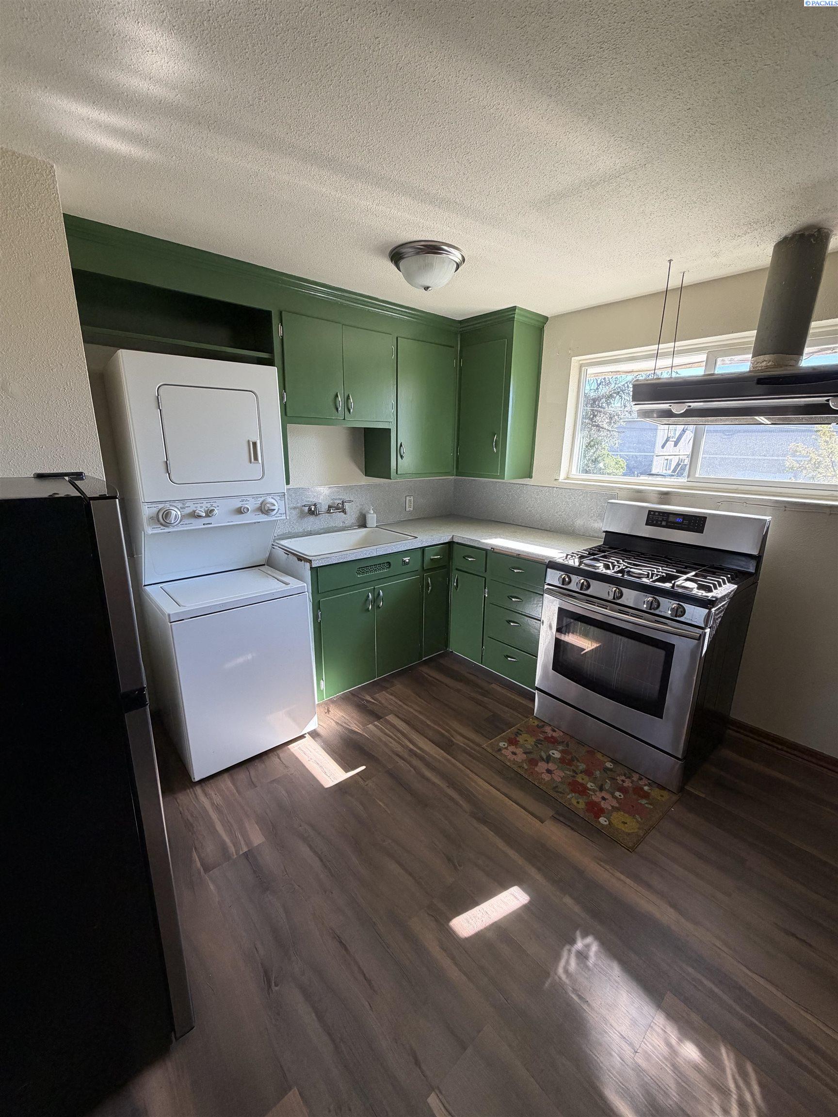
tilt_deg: -14.8
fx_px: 452
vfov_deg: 102.1
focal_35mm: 14
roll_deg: -1.1
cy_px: 558
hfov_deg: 85.7
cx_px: 419
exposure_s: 1/121
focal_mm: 2.22
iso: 200
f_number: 2.2
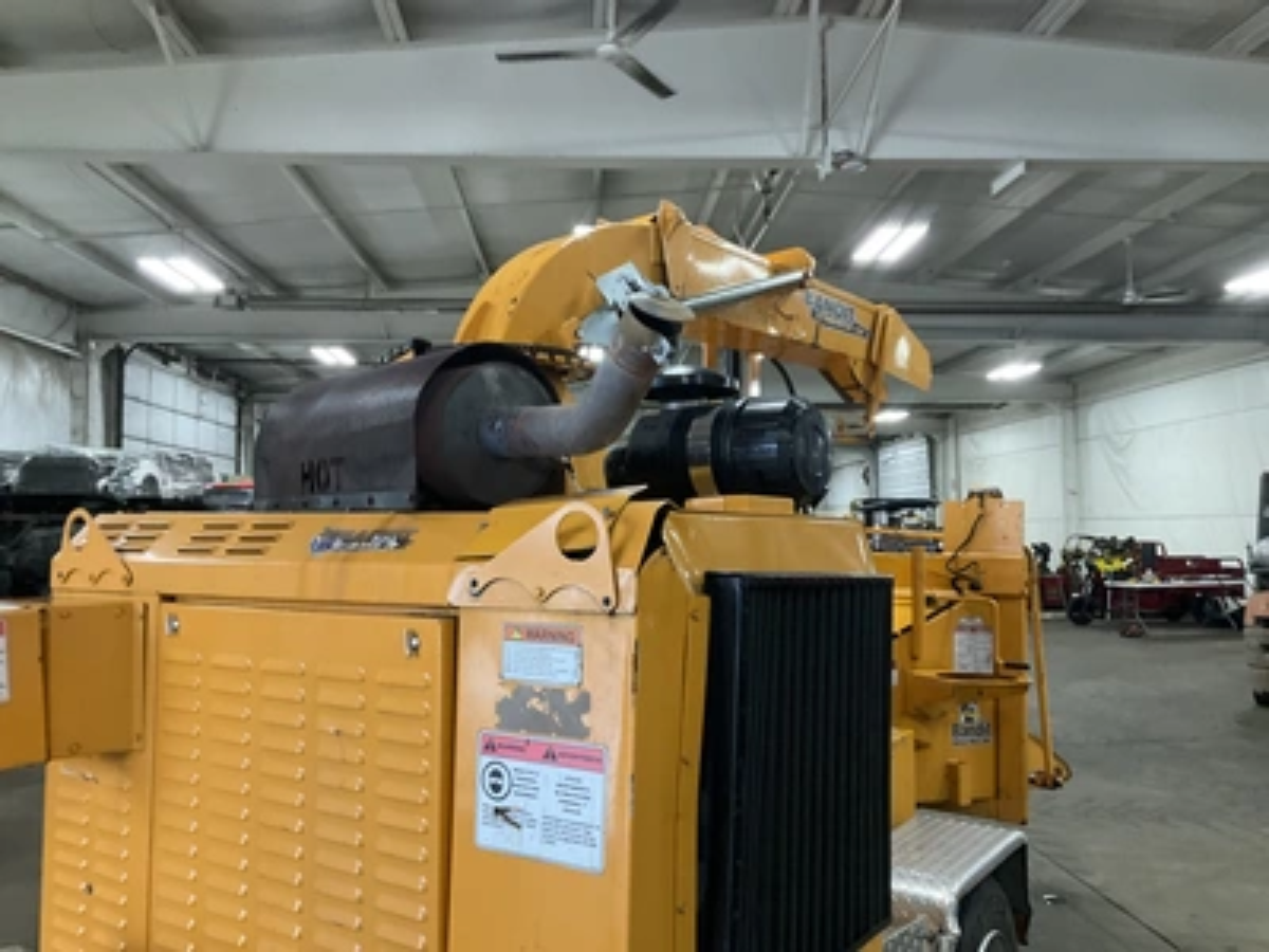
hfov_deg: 61.7
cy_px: 476
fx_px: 1063
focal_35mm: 29
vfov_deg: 48.2
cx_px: 634
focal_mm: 3
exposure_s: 1/60
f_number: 1.8
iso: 160
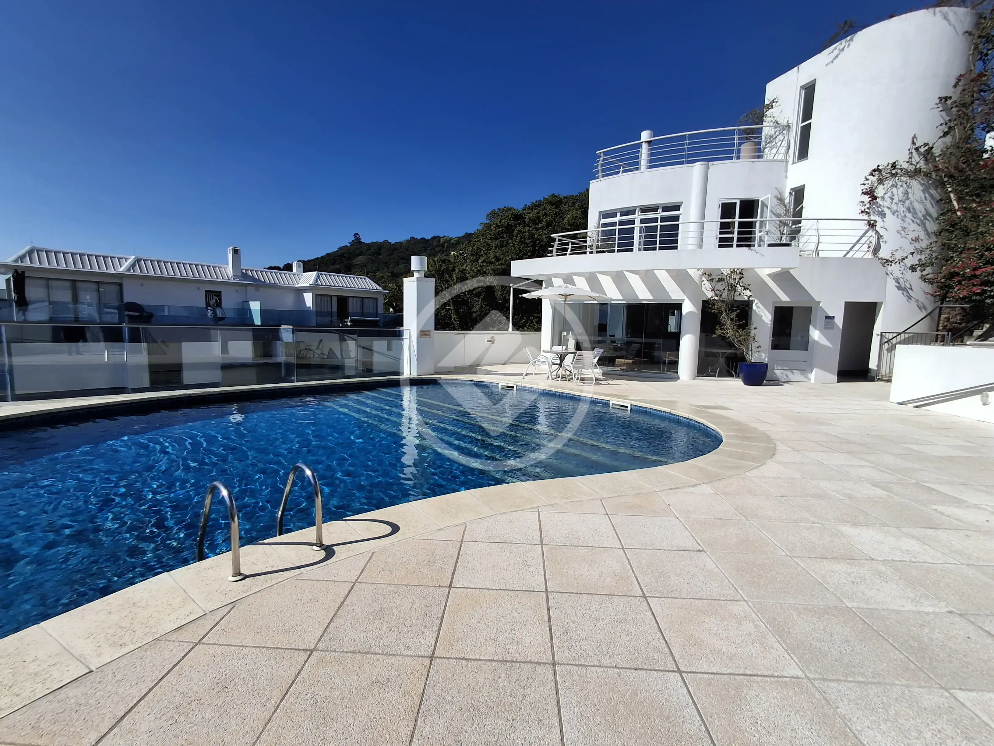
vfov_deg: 78.1
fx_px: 459
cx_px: 497
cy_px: 373
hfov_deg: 94.5
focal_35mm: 16
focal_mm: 1.64
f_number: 2.2
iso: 40
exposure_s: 1/3367
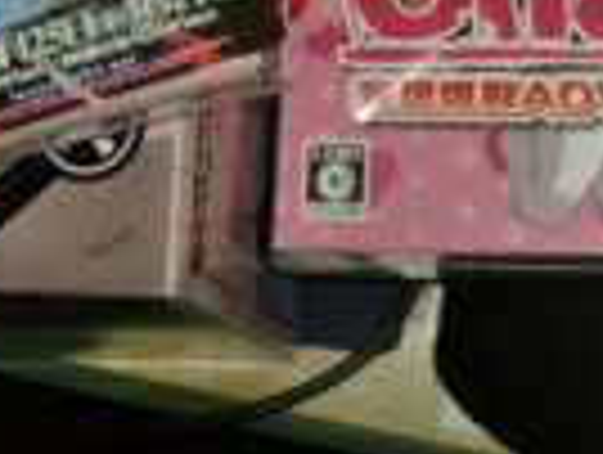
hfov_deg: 16.2
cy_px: -256
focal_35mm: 121
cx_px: 369
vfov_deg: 11.7
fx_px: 2112
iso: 160
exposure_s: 1/50
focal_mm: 6
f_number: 2.7
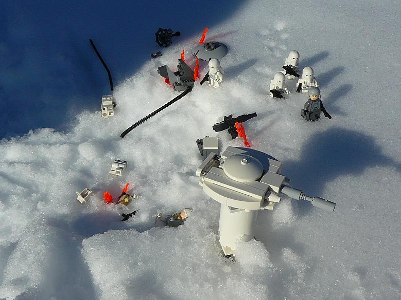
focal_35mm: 44
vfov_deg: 32.9
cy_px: 150
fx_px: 510
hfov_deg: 43.0
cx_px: 200
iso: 80
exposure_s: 1/1300
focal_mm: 5.2
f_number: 5
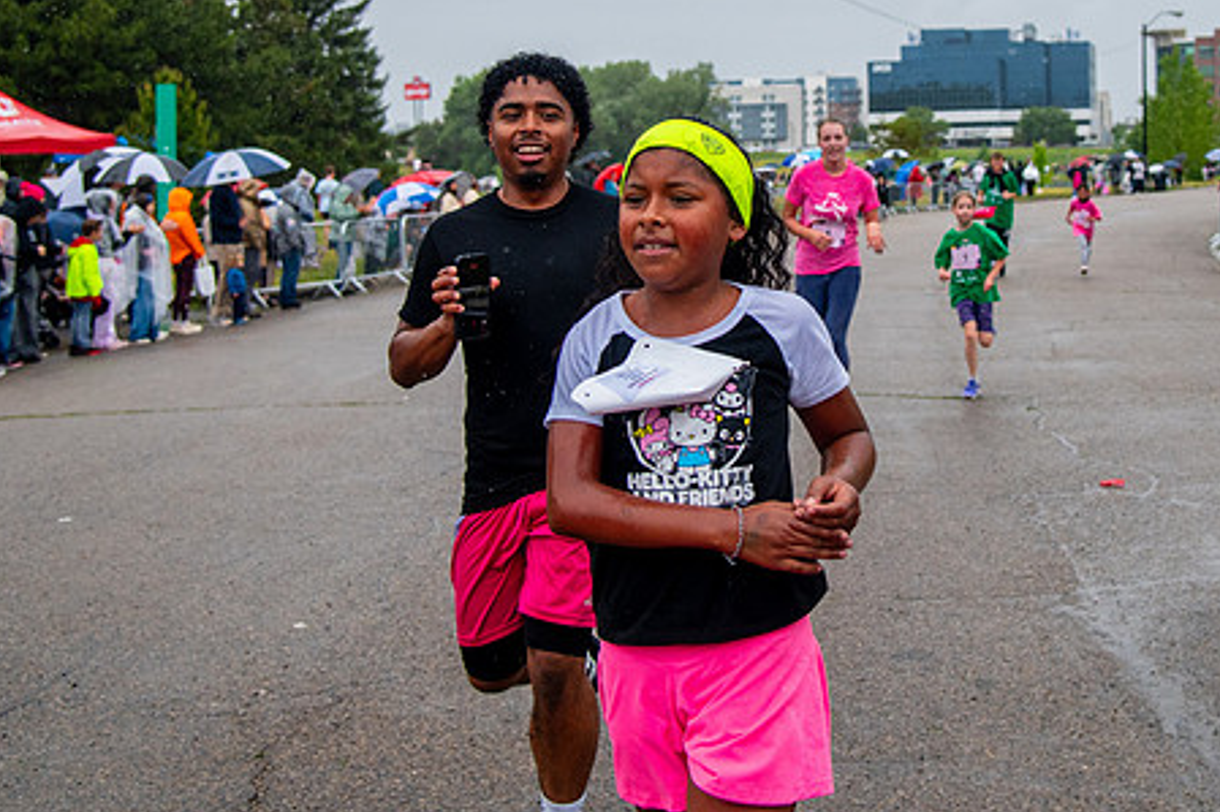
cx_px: 825
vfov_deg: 25.0
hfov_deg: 37.1
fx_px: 1795
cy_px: 153
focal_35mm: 53
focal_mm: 30
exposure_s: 1/2500
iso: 1600
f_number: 4
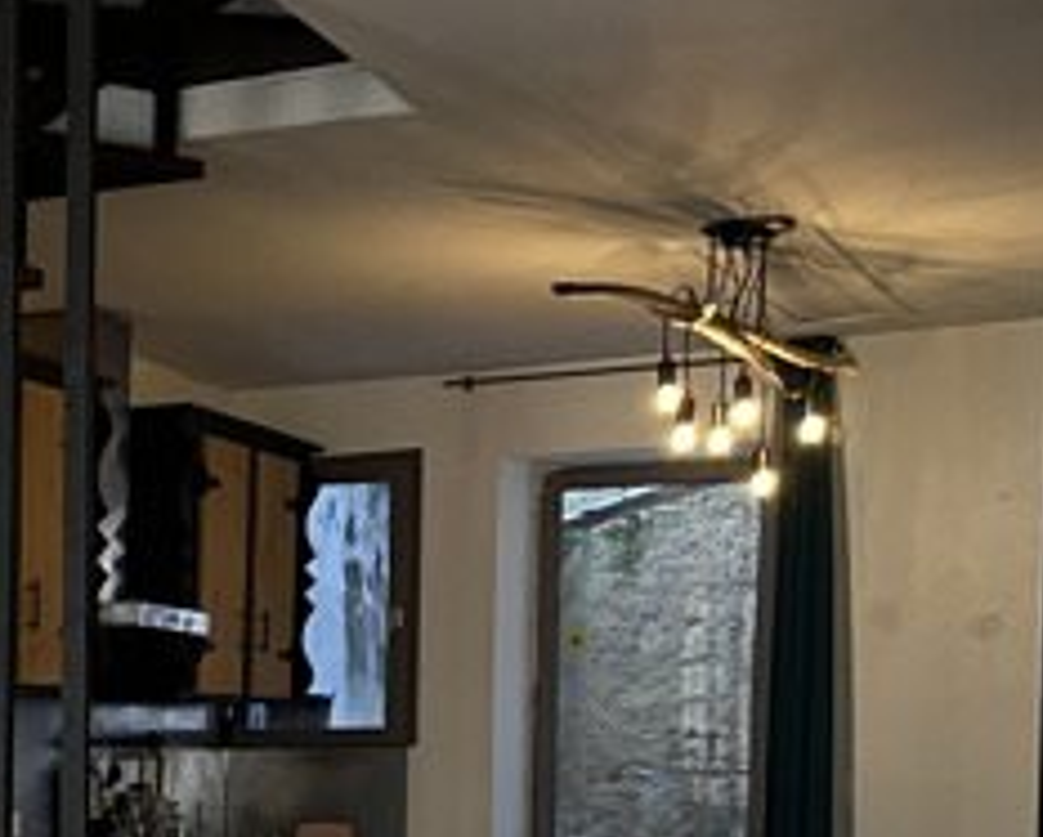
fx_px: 2689
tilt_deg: -4.2
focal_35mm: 87
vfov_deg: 17.0
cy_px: 967
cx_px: -380
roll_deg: +1.0
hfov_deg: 19.8
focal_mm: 5.1
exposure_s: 1/50
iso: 100
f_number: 1.6
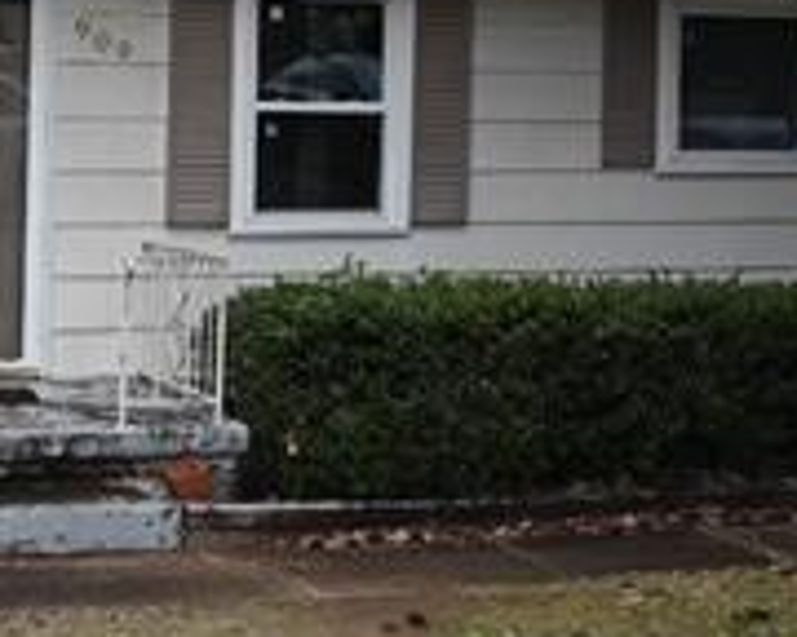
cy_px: 31
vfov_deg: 15.2
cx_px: 213
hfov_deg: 19.1
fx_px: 2359
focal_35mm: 100
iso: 110
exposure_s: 1/250
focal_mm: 30
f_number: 5.6
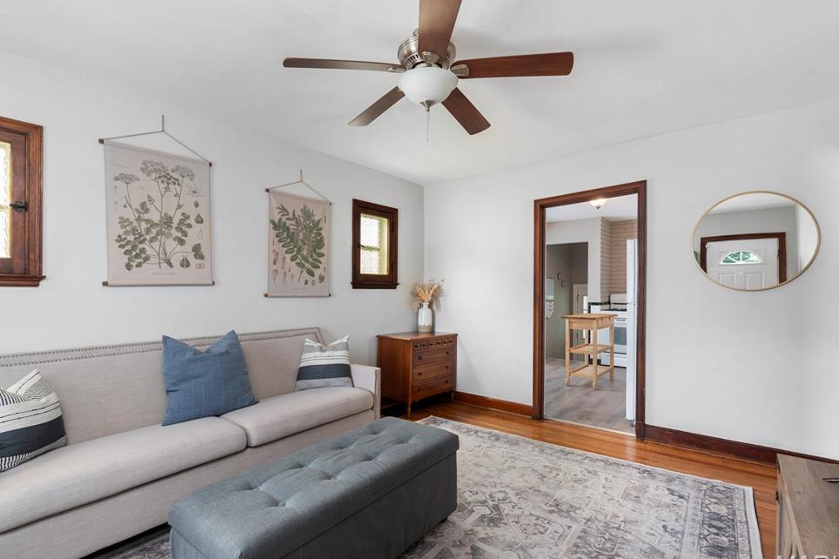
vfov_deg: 70.4
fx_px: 396
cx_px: 418
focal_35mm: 17
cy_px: 286
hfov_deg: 93.3
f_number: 7.1
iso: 400
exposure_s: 1/10
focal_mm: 16
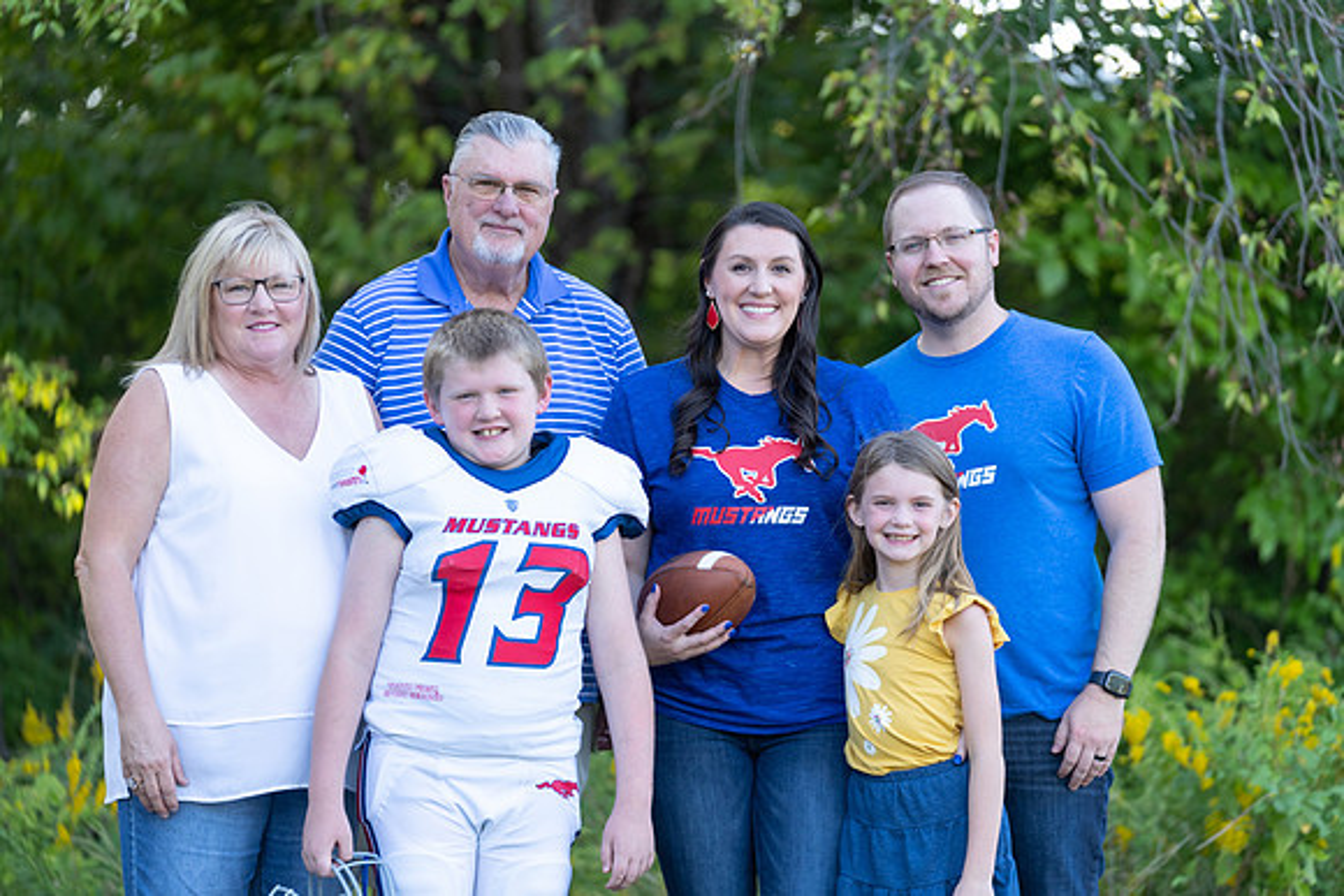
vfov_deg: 10.4
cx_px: 672
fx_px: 4929
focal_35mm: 132
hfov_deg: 15.5
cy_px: 448
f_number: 2.8
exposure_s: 1/320
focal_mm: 132
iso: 250
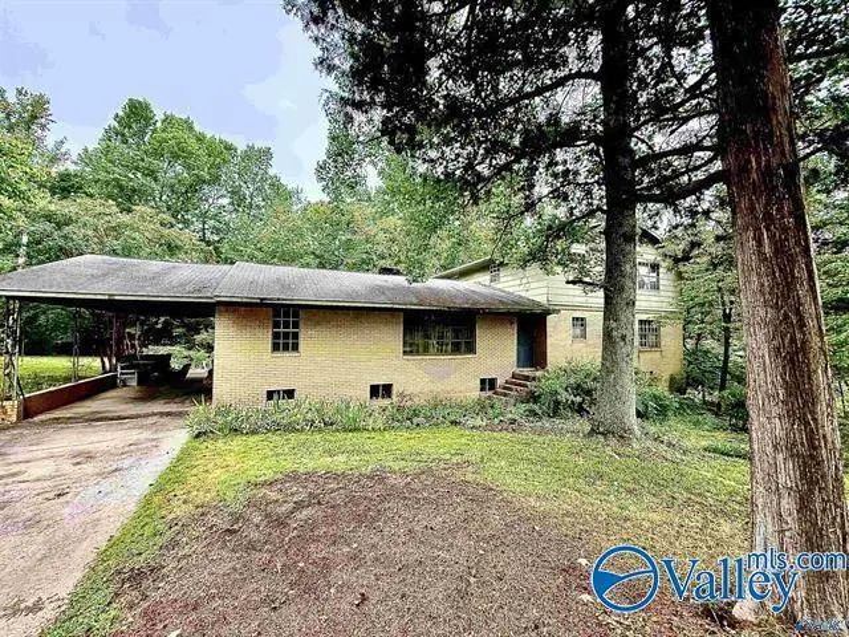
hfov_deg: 102.1
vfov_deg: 85.7
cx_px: 424
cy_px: 318
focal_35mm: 14
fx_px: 343
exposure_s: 1/99
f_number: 2.2
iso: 100
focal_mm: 2.22
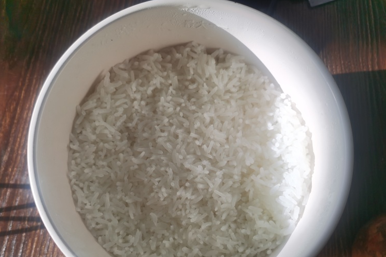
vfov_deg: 43.4
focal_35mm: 30
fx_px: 322
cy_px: 153
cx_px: 183
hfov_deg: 61.9
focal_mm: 5.58
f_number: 1.8
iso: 50
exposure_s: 1/504
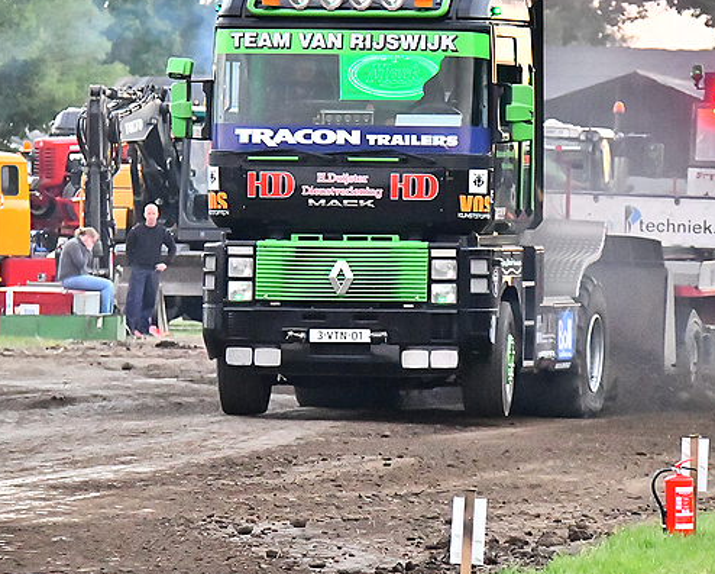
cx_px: 340
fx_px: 7958
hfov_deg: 5.1
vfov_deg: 4.1
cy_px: 205
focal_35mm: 376
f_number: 5.6
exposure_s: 1/400
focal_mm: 165
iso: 8000
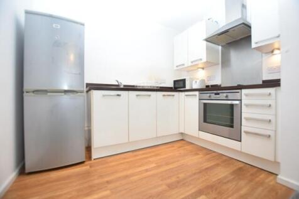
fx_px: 125
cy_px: 100
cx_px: 150
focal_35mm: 15
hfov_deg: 100.4
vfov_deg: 77.3
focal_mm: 10
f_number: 4
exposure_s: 1/60
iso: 560
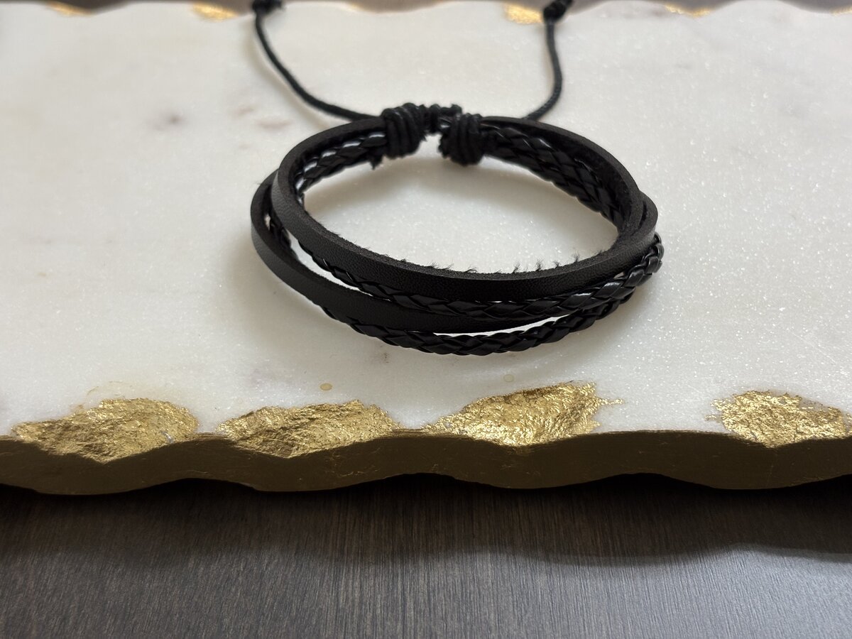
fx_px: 1280
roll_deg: +0.6
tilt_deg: -38.7
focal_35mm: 52
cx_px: 426
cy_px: 320
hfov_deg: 36.8
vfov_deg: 28.0
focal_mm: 5.96
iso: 64
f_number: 1.6
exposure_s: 1/60
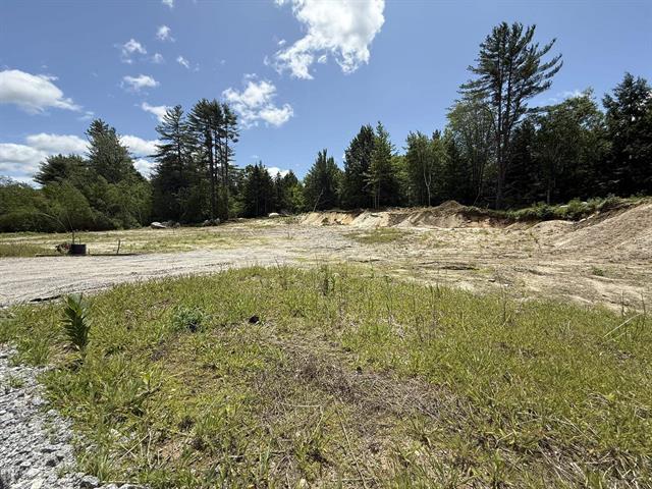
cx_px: 326
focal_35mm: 14
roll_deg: -0.1
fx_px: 264
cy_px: 244
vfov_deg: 85.7
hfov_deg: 102.1
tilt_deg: -4.7
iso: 50
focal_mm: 2.22
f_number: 2.2
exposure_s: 1/2092
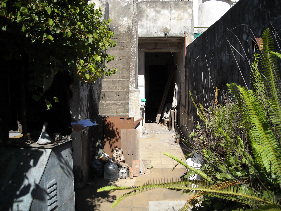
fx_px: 284
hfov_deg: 52.6
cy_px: 106
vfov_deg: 40.7
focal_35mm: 35
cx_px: 140
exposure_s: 1/228
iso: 64
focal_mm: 5.7
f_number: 5.6
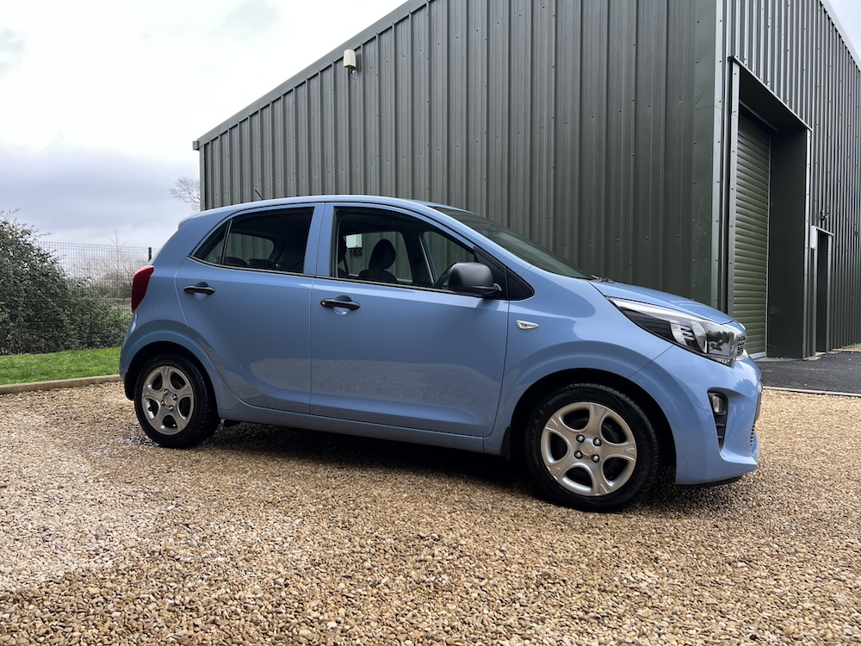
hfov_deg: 67.3
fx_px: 647
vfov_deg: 53.1
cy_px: 323
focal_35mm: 26
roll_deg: -0.1
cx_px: 430
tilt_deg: -0.7
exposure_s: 1/121
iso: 50
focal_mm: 5.7
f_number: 1.5
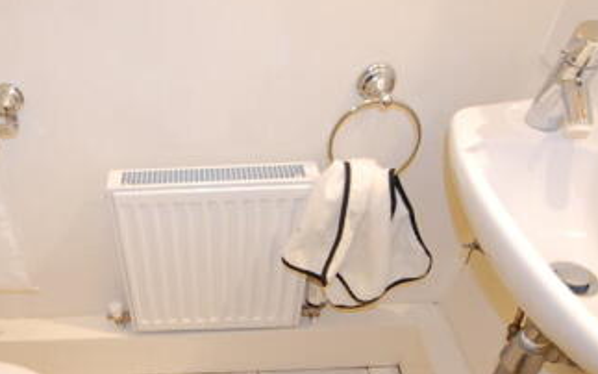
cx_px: 187
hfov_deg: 59.4
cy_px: 246
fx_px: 505
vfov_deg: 40.2
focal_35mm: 31
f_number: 3.5
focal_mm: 10
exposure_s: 1/15
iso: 400
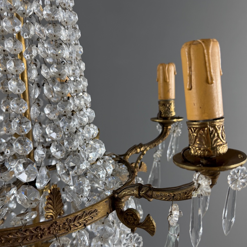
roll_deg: -1.8
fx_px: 234
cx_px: 126
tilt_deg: -14.1
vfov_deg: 55.4
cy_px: 141
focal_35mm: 29
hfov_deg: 55.6
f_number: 1.78
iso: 100
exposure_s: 1/100
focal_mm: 6.76
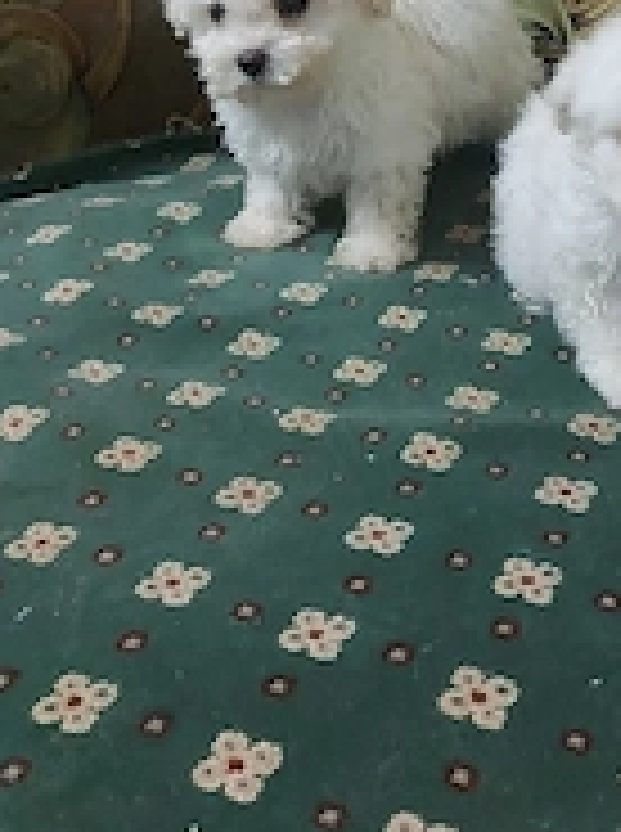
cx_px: 450
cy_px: 144
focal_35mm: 52
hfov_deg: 27.6
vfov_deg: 35.5
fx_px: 1248
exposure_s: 1/25
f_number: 1.8
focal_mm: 5.23
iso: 320
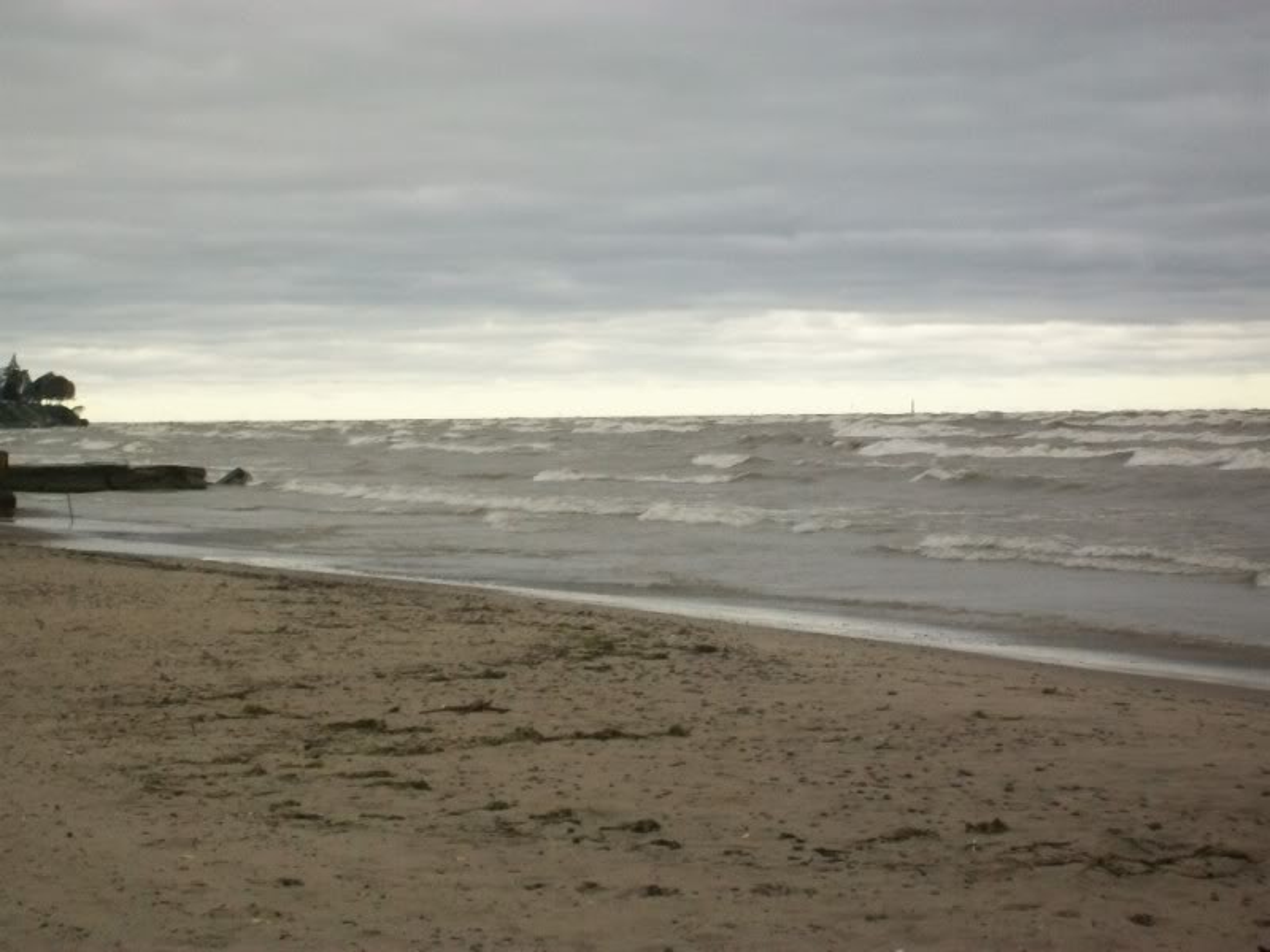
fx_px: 3962
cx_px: 635
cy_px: 476
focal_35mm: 108
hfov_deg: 18.2
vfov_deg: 13.7
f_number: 4.8
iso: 165
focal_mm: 18
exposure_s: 1/250
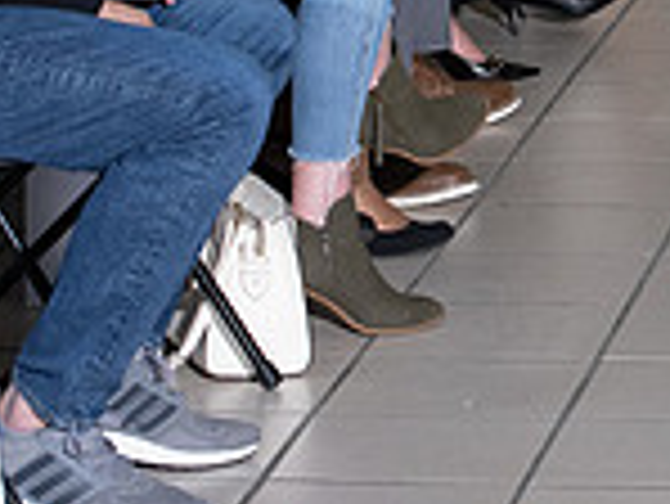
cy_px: -358
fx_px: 5075
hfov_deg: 7.4
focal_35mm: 262
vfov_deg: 5.6
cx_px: 1003
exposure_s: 1/160
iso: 1250
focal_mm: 70
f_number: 5.6
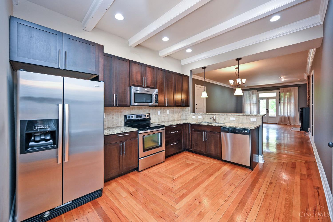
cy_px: 111
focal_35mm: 14
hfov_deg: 104.3
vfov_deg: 81.2
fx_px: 129
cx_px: 166
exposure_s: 1/60
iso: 720
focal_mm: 14
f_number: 4
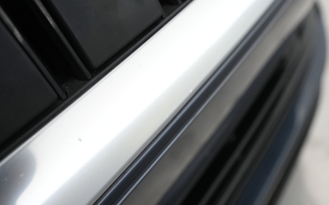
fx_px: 332
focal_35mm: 37
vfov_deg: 34.3
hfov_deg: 52.0
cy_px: 127
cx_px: 213
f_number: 4.5
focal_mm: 28
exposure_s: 1/100
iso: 3200
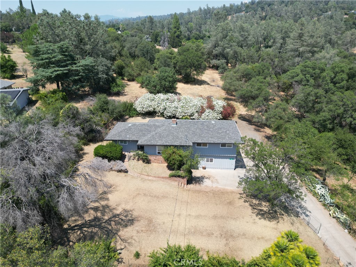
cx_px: 178
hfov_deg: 71.6
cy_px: 134
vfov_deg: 56.8
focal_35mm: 24
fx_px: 247
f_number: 1.7
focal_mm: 6.72
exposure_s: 1/2000
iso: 130
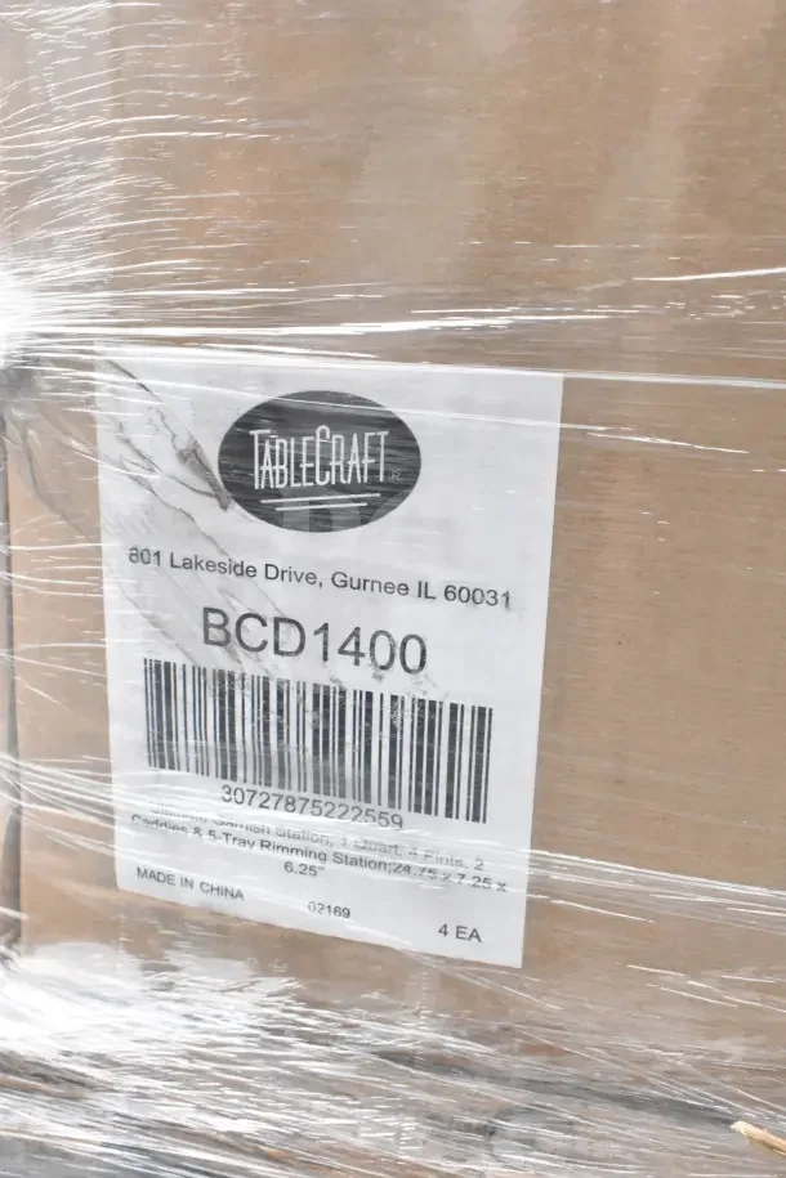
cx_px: 393
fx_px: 1277
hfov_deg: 34.2
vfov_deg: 49.6
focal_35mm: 39
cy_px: 589
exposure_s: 1/1000
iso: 6400
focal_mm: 26
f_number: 13
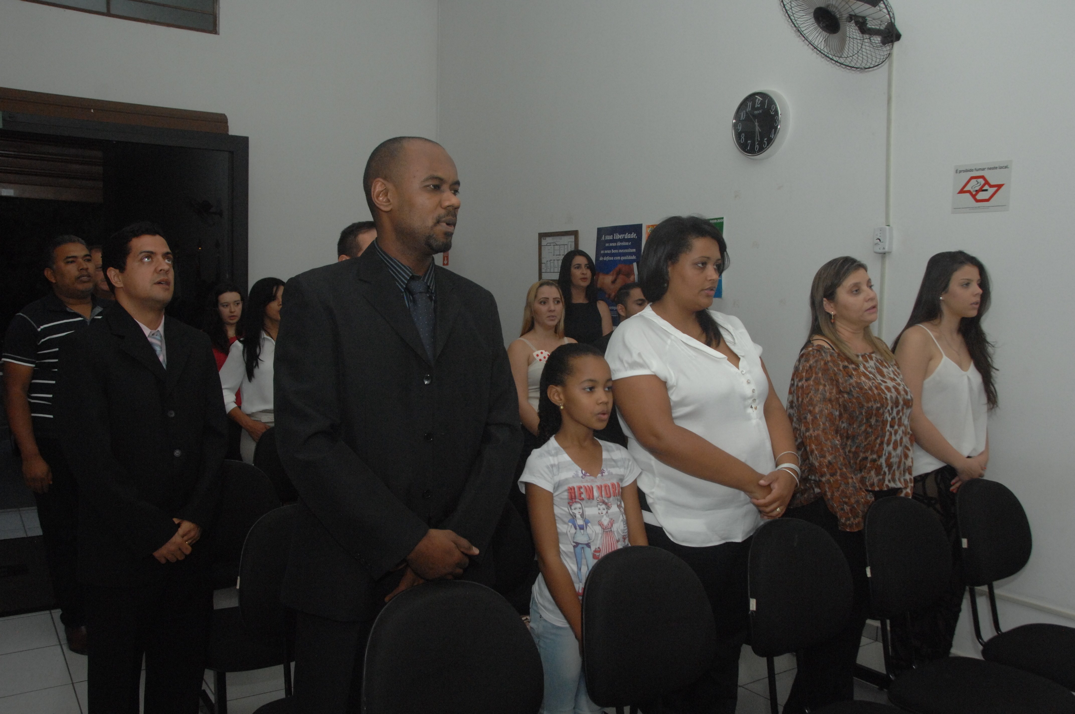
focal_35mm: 27
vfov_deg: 47.8
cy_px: 357
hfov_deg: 67.4
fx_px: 805
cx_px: 538
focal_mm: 18
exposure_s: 1/250
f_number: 7.1
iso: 800
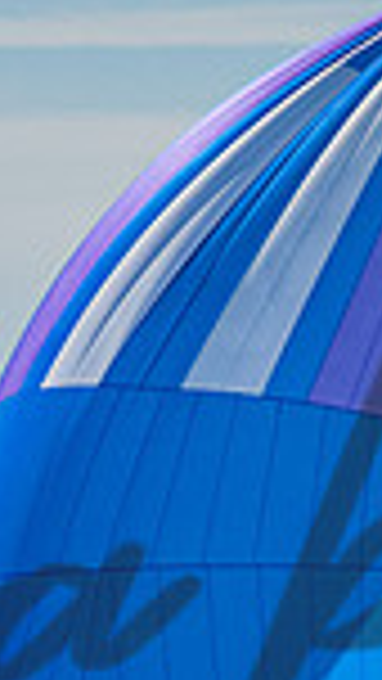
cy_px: 443
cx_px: 966
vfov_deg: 1.7
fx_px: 23450
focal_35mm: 1303
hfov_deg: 0.9
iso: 400
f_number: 10
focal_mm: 200
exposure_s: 1/800
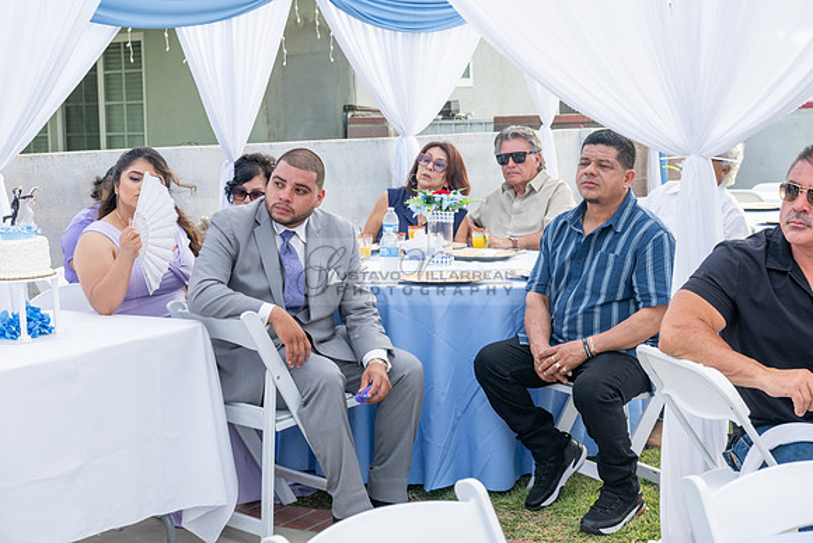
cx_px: 406
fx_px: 1581
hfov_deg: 28.8
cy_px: 272
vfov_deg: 19.5
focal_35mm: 70
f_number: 8
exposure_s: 1/125
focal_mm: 70
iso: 200
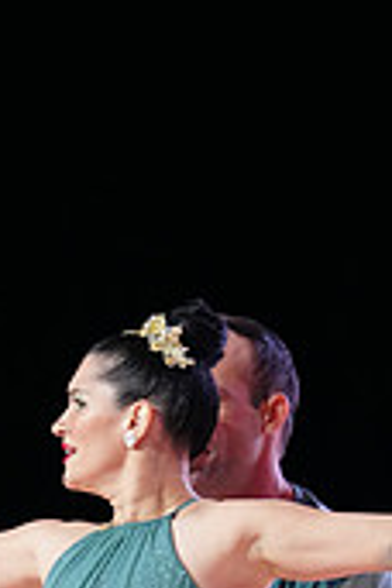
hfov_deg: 2.6
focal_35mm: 535
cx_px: 205
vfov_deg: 3.8
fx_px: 8738
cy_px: 897
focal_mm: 158
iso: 2000
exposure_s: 1/400
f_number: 2.8
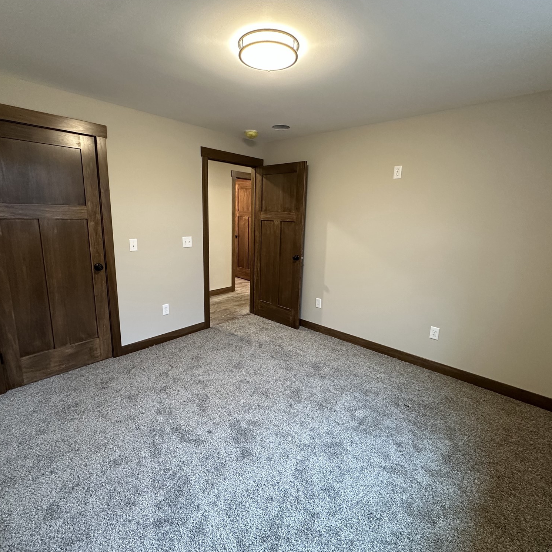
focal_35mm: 17
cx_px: 268
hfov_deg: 83.9
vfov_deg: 84.0
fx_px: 307
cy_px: 274
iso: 400
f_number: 2.2
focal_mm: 2.22
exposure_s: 1/60
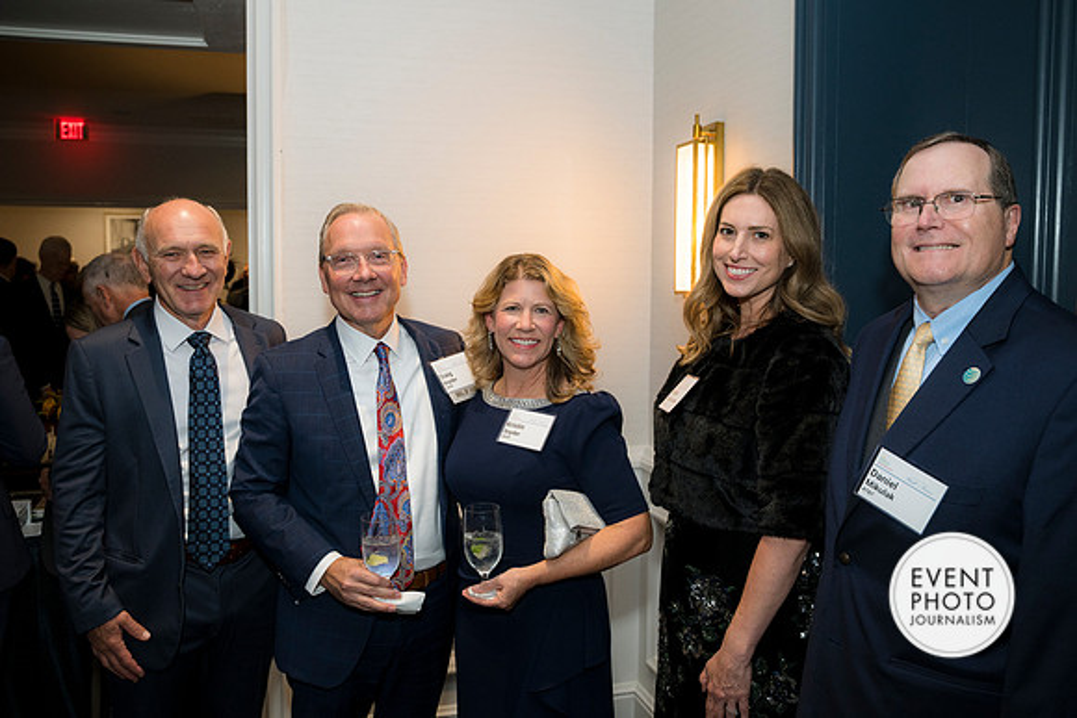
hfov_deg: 61.9
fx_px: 898
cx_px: 538
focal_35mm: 30
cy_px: 359
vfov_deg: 43.6
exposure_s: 1/125
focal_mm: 30
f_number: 4
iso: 800
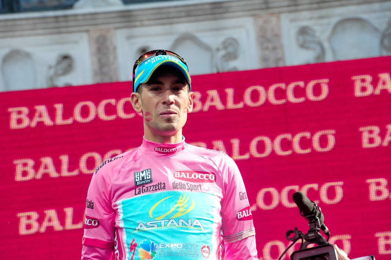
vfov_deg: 4.6
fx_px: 3257
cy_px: 130
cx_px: 196
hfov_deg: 6.9
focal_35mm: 300
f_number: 10
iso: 1000
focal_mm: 300
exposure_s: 1/500
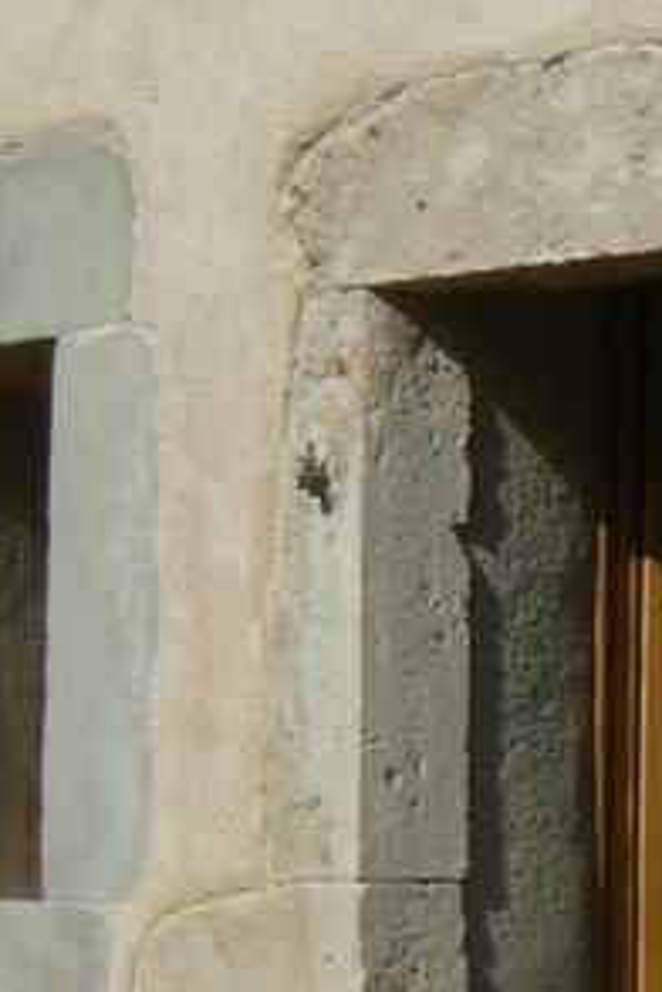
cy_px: 968
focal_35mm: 136
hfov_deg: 9.6
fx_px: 3751
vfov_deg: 14.9
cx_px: 1204
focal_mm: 6
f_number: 8
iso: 80
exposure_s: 1/500
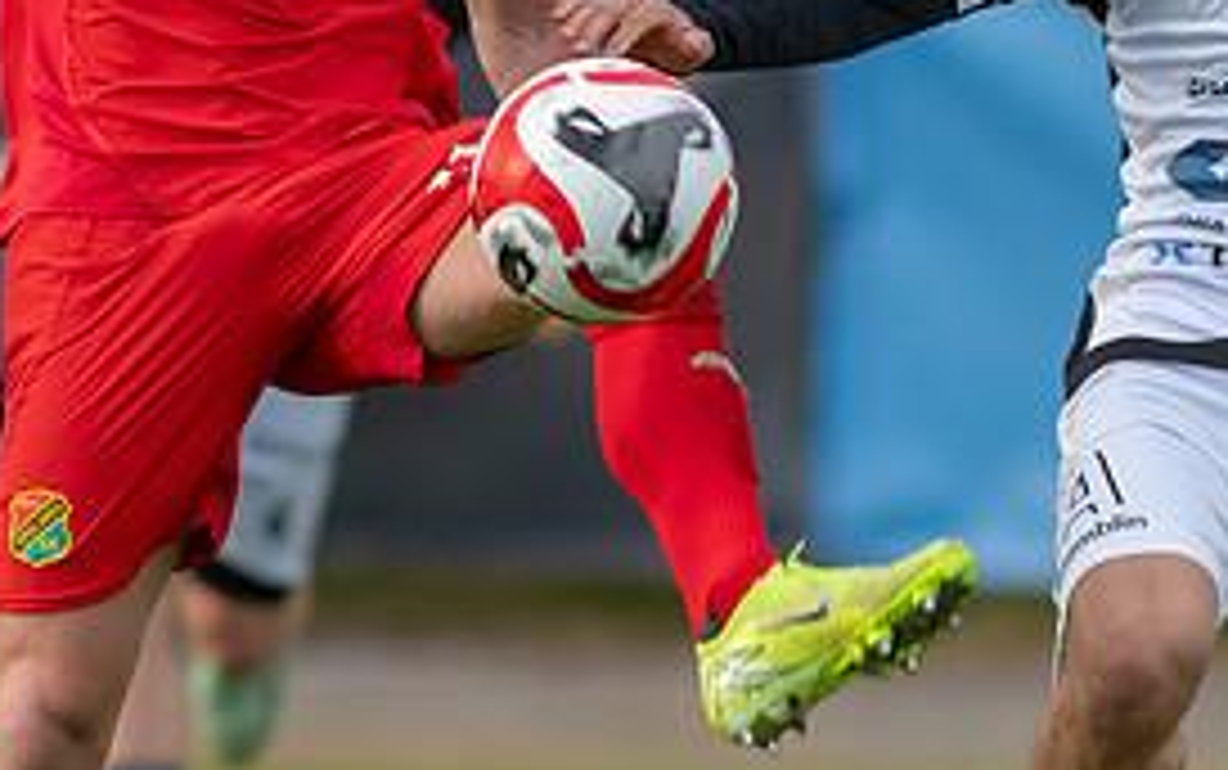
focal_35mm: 1296
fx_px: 43400
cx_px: 157
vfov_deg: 1.0
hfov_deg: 1.6
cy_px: 357
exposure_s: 1/1250
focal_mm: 300
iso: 720
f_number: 3.2
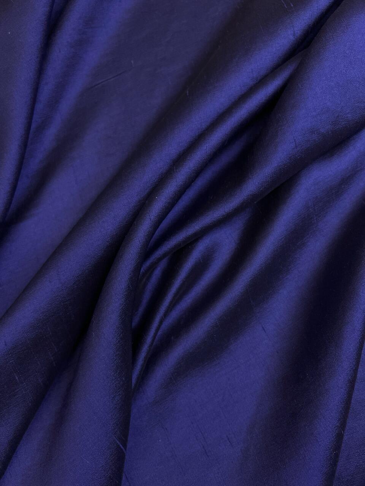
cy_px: 243
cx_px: 182
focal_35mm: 26
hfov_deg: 53.1
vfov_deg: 67.3
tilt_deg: -77.3
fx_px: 366
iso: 50
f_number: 1.5
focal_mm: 5.7
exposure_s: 1/604
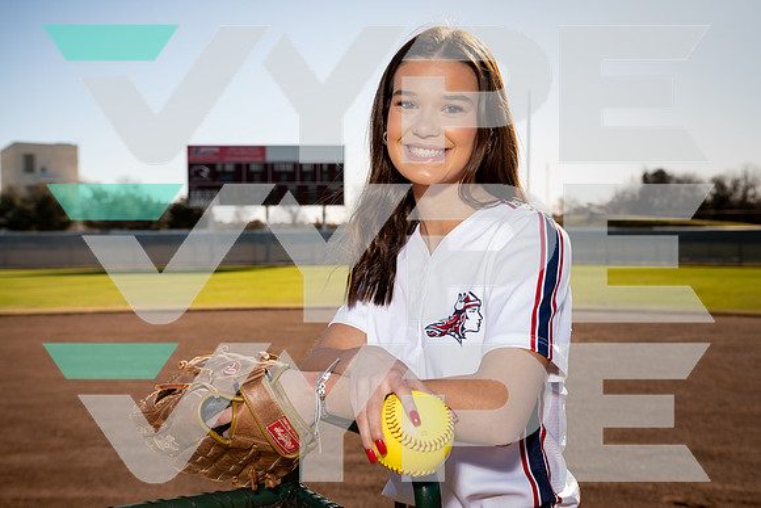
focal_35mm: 44
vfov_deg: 30.5
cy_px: 254
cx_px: 380
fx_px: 930
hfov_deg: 44.5
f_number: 5.6
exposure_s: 1/250
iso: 100
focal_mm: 44
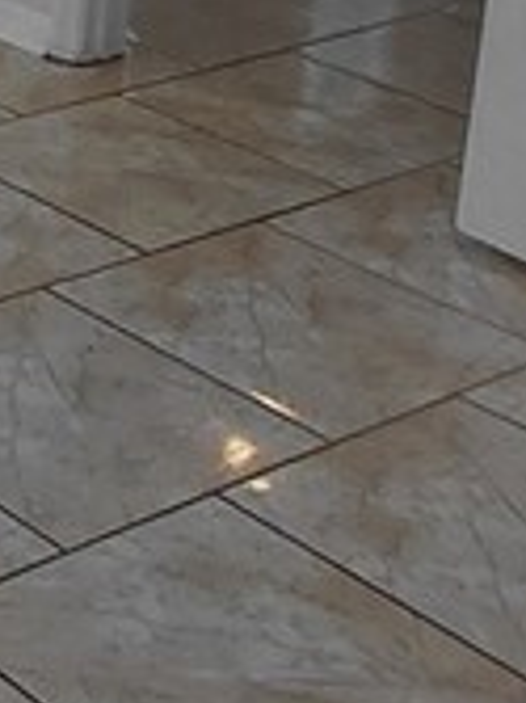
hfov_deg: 12.3
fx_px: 1988
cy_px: -219
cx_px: -686
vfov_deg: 18.6
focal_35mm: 98
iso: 40
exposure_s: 1/162
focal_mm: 1.64
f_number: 2.2
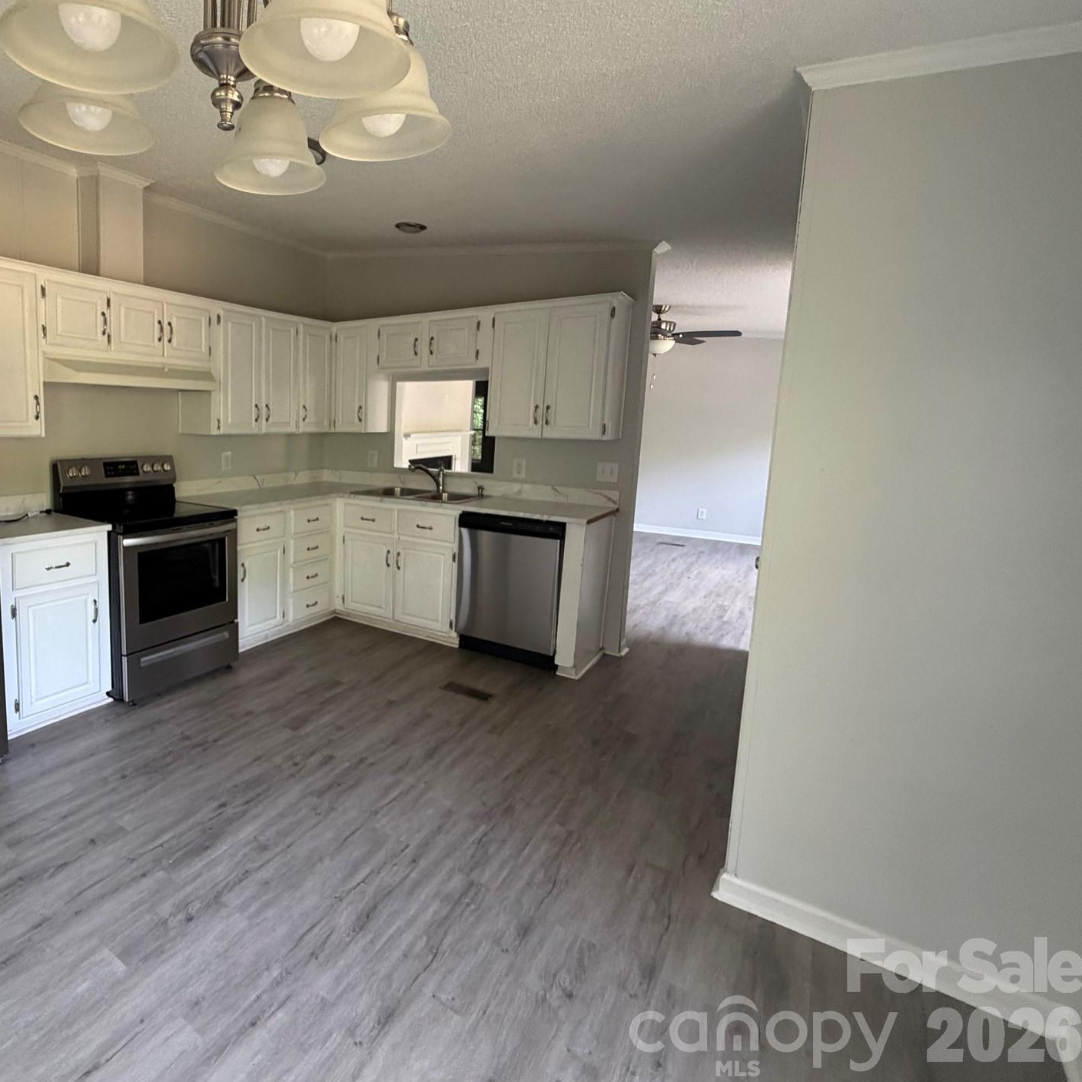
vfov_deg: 80.6
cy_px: 500
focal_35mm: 18
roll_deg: -1.0
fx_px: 637
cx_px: 305
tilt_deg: -8.5
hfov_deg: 76.3
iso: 320
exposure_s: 1/77
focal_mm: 2.22
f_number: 2.2
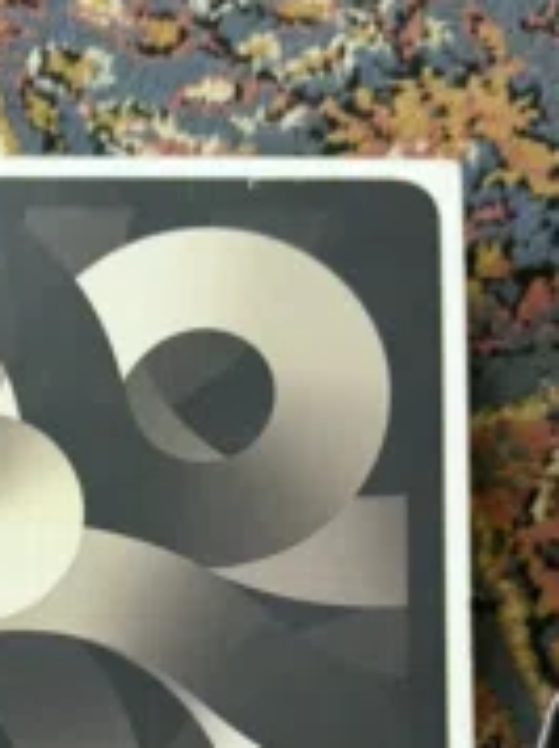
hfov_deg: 26.1
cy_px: 656
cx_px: 50
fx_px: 1165
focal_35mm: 54
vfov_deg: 33.9
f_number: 1.78
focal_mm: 6.76
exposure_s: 1/58
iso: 800
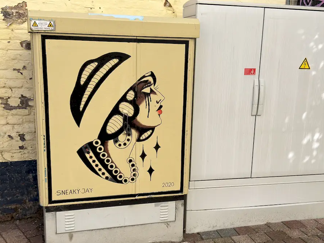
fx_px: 440
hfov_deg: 40.4
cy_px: 148
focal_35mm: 47
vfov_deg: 30.8
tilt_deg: -12.8
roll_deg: -1.6
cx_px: 167
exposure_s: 1/1058
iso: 64
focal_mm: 6.76
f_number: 1.78
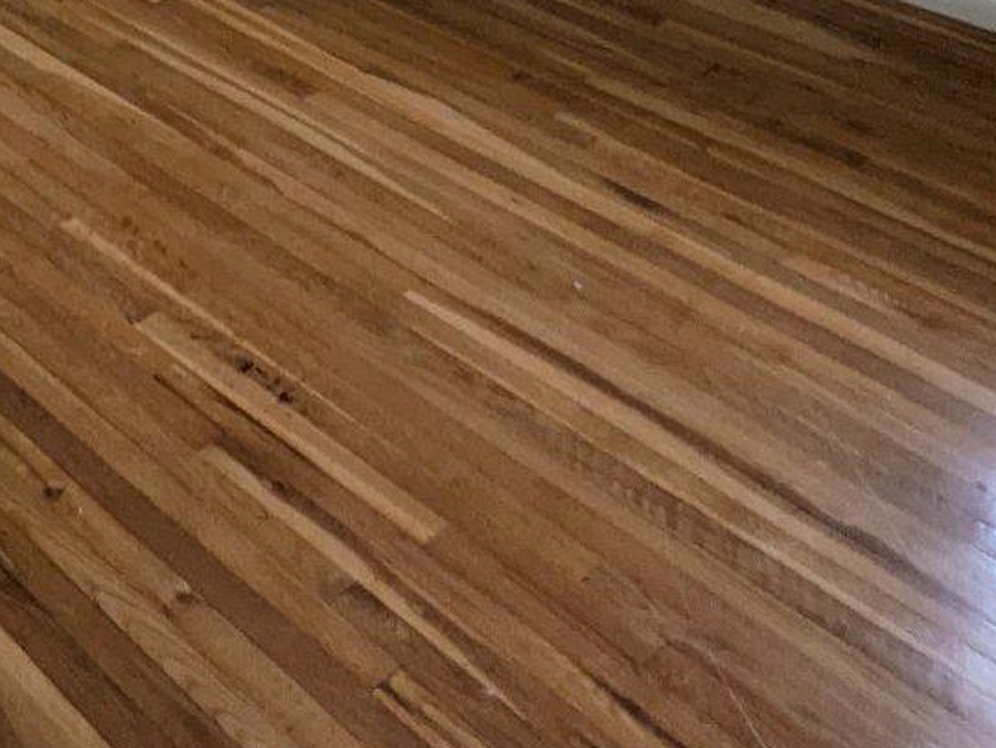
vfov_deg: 21.7
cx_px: -193
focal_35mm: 53
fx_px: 1525
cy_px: -450
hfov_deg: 30.7
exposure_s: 1/120
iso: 86
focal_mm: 1.83
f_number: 2.2
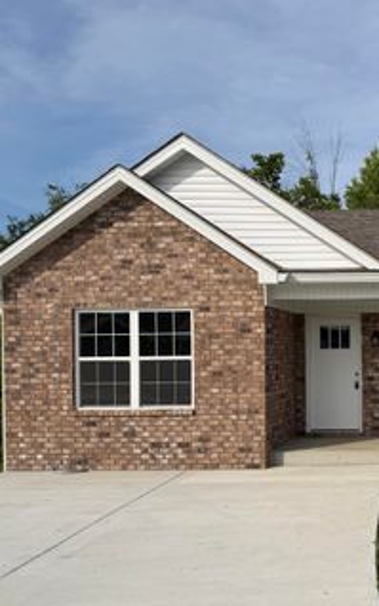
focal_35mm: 40
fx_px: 660
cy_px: 355
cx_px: 400
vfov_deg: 49.0
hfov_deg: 29.4
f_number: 1.78
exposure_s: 1/6711
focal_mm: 6.76
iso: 80
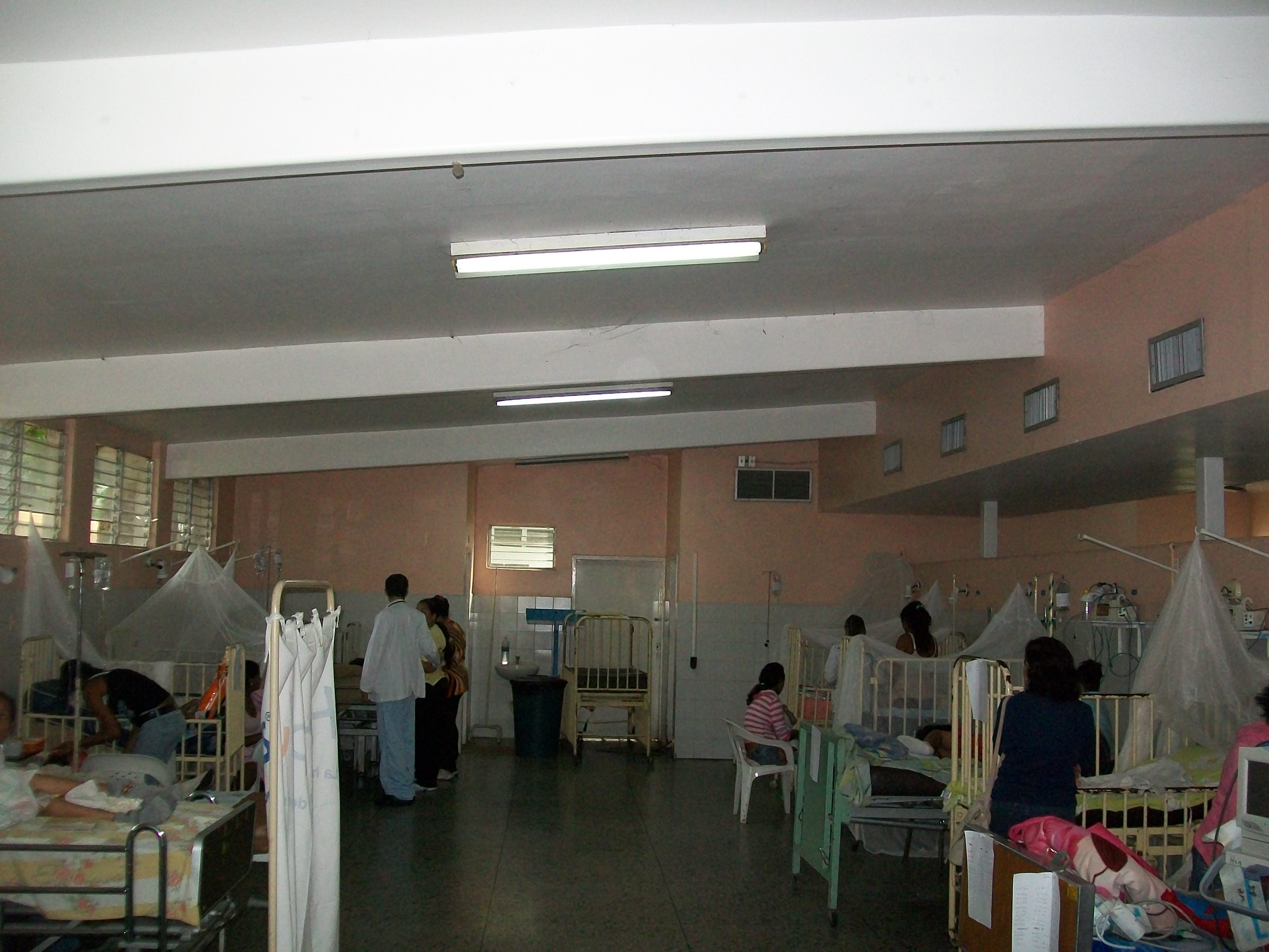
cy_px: 476
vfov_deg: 39.7
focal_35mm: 36
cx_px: 634
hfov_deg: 51.4
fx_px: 1320
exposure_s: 1/125
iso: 200
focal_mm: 6
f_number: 2.7
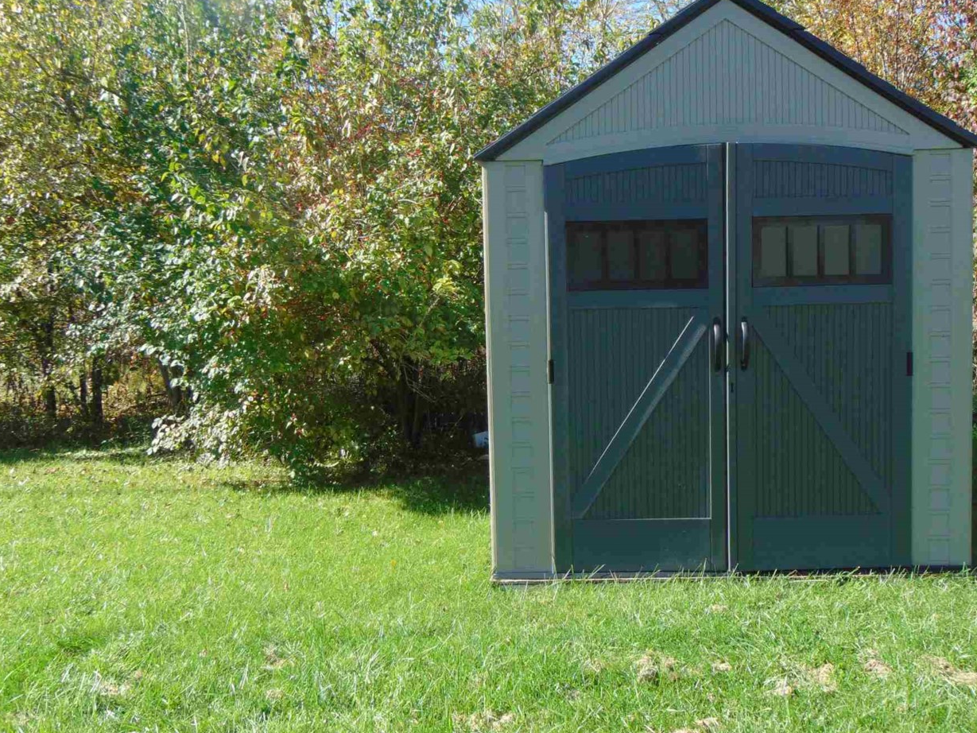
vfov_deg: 35.1
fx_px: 1157
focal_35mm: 41
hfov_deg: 45.8
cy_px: 305
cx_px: 512
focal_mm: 6.3
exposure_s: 1/400
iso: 80
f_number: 3.2
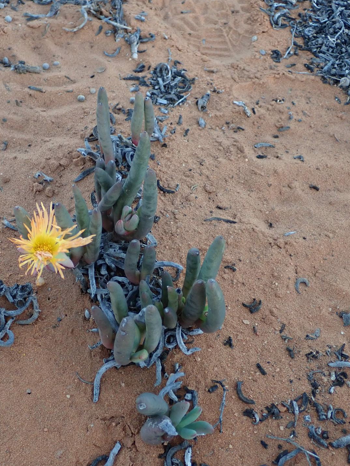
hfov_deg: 25.9
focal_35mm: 56
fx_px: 755
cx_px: 114
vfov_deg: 34.4
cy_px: 230
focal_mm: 7.34
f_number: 2.8
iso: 250
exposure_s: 1/160
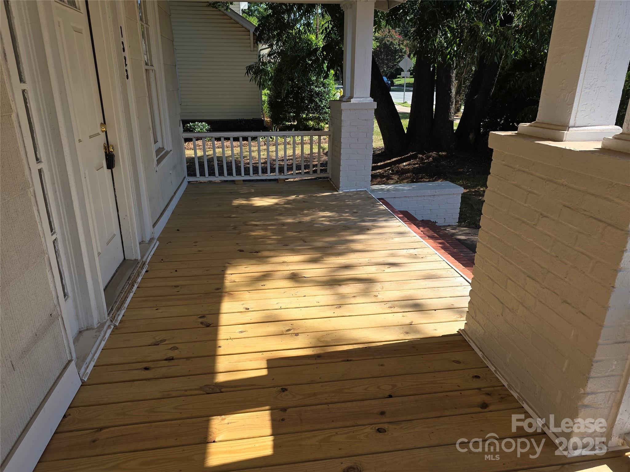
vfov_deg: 58.9
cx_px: 315
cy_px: 236
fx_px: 419
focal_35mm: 23
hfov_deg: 73.9
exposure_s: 1/313
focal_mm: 6.3
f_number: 1.7
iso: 12
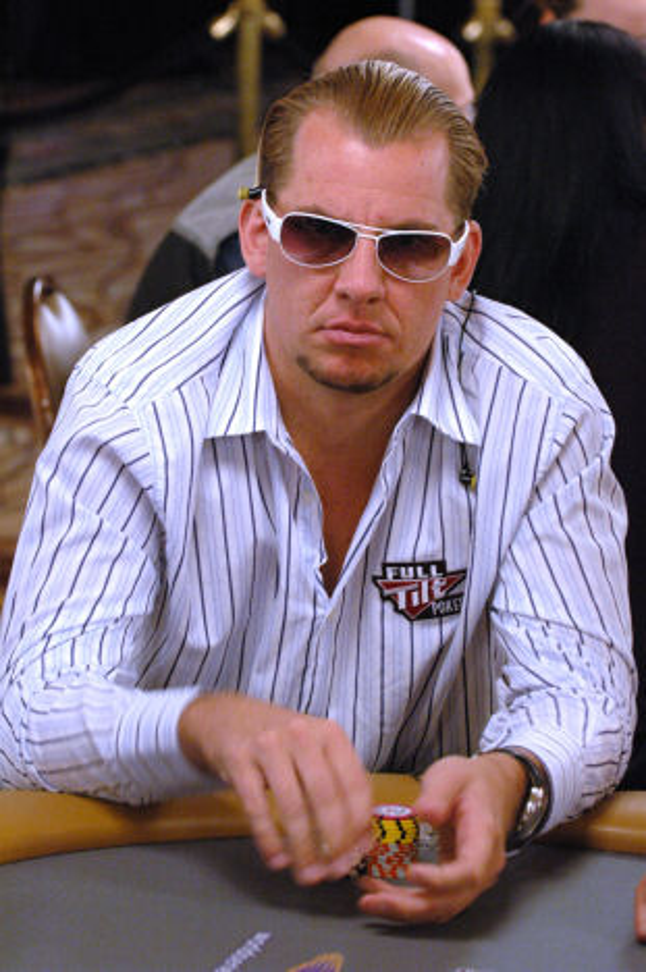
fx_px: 3844
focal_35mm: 142
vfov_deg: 14.4
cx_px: 323
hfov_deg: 9.6
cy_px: 486
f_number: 5.6
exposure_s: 1/40
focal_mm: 95
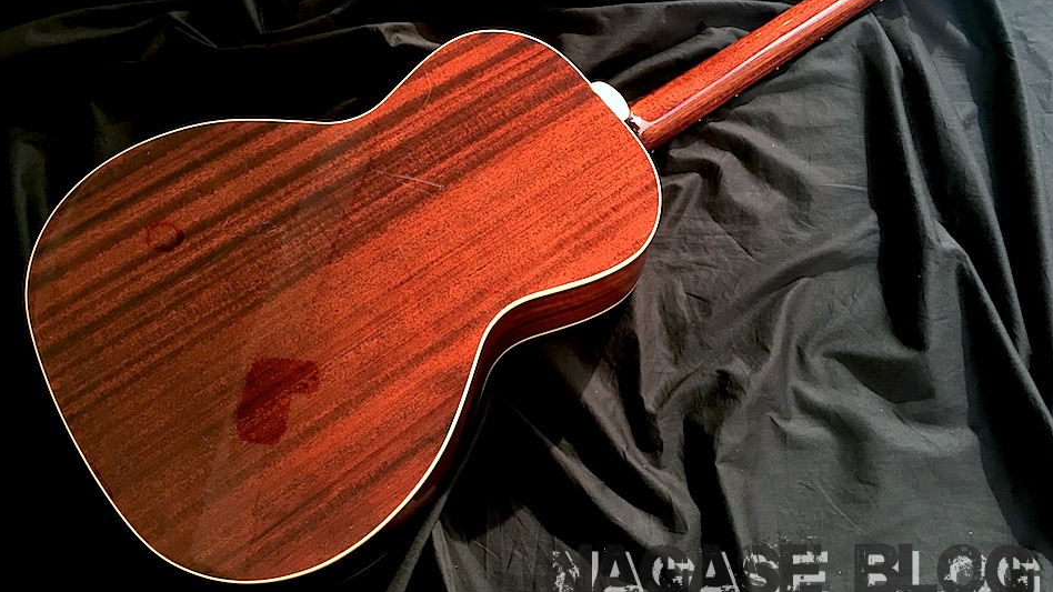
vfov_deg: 36.5
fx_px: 893
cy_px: 230
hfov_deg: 61.0
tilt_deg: -64.8
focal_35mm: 32
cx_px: 530
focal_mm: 4.15
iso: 25
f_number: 2.2
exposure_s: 1/30
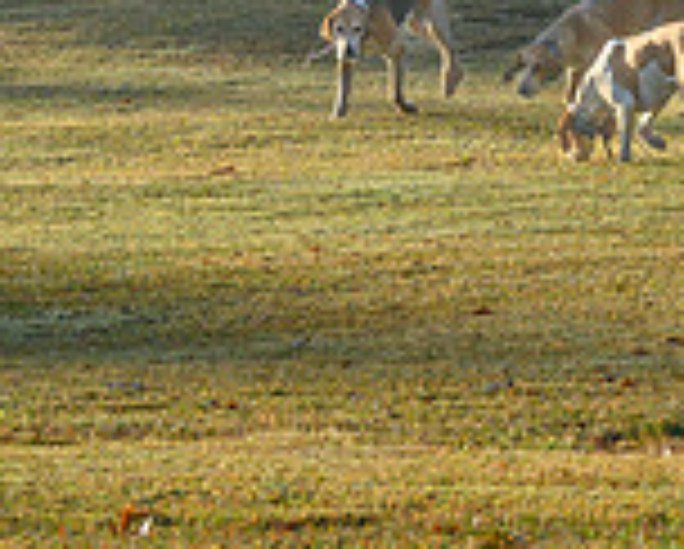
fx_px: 12162
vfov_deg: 2.6
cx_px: 1224
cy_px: -284
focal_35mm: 600
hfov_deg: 3.2
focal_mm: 90
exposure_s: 1/160
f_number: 8
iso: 250
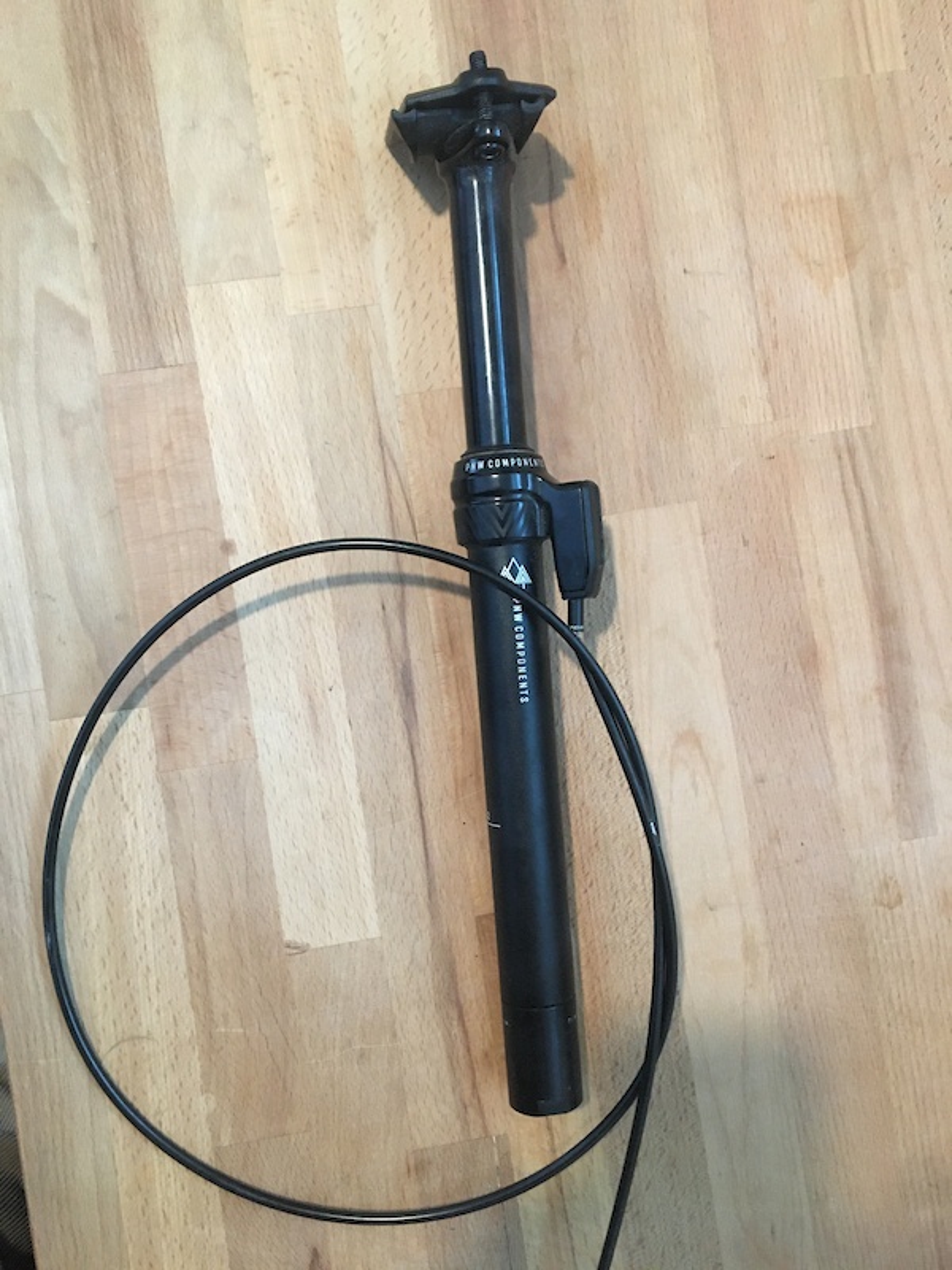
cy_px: 635
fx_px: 1063
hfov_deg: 48.2
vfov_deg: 61.7
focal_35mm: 29
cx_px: 476
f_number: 2.2
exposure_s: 1/24
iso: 200
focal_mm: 4.15
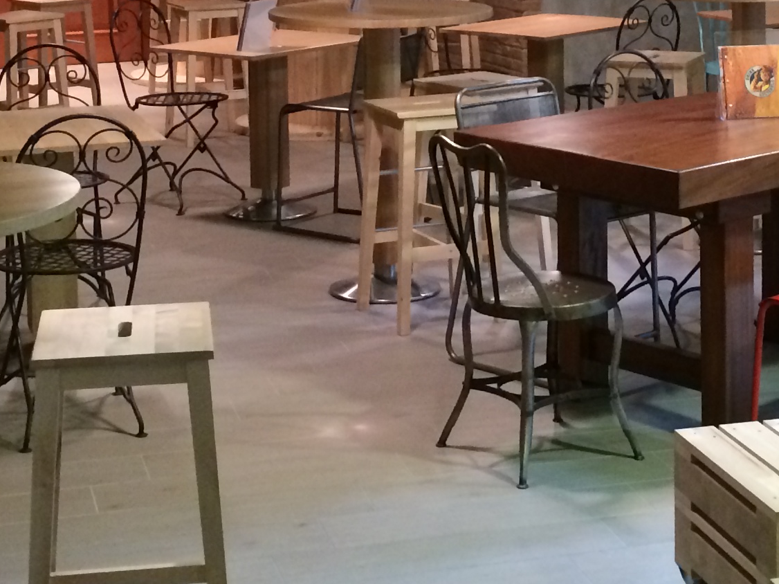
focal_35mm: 87
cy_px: -8
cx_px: 460
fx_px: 1957
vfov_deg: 16.6
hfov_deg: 22.5
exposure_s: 1/15
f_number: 2.2
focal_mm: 4.12
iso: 320
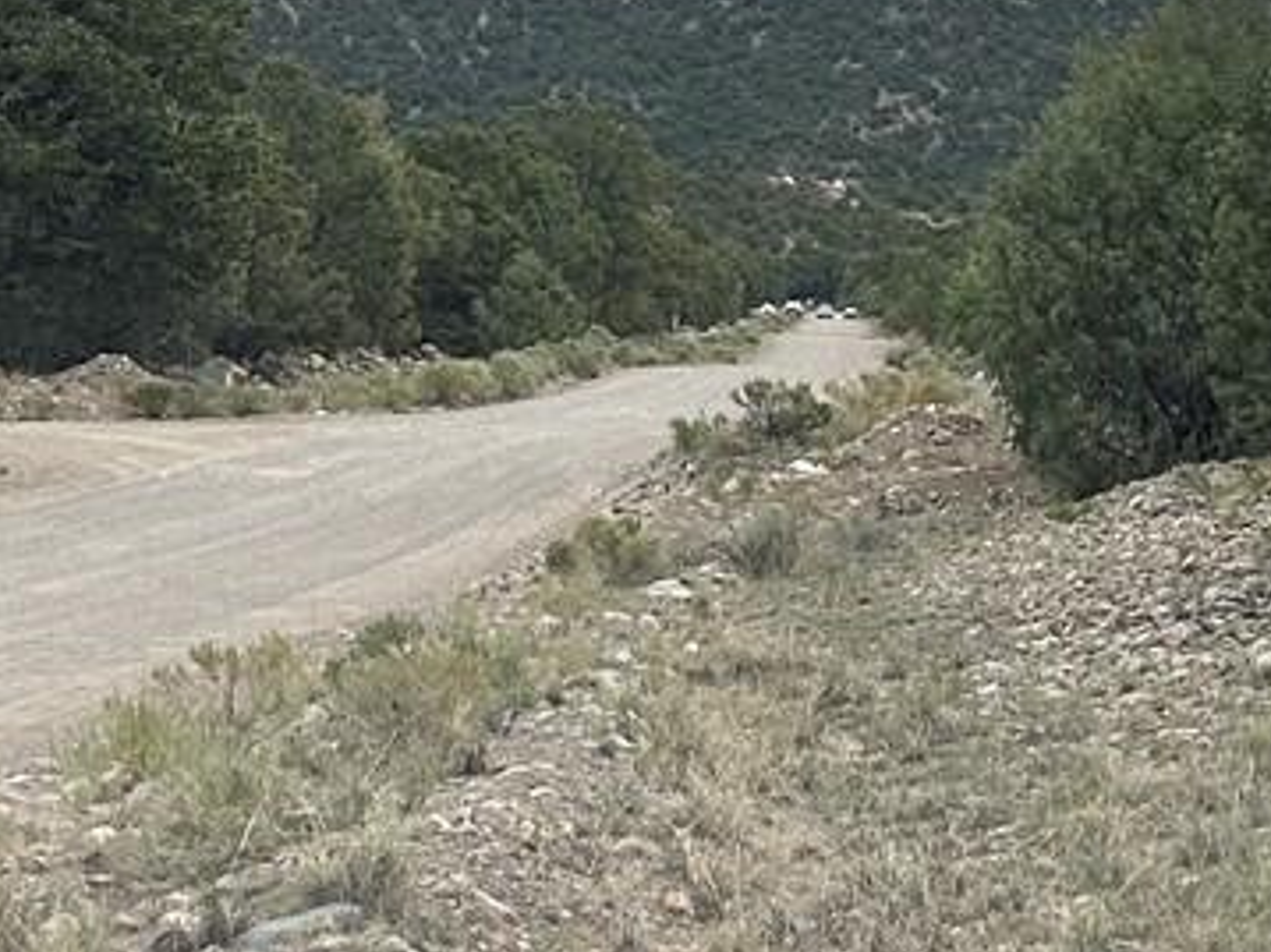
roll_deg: -2.6
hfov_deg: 17.0
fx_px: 4258
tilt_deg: +12.2
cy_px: -361
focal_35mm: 116
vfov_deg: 12.3
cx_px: 705
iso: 50
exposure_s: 1/4444
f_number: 1.5
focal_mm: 5.7
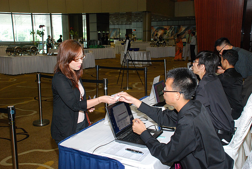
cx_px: 126
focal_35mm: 39
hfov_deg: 49.5
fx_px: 273
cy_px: 84
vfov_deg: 34.3
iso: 800
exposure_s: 1/60
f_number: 5.6
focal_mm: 26
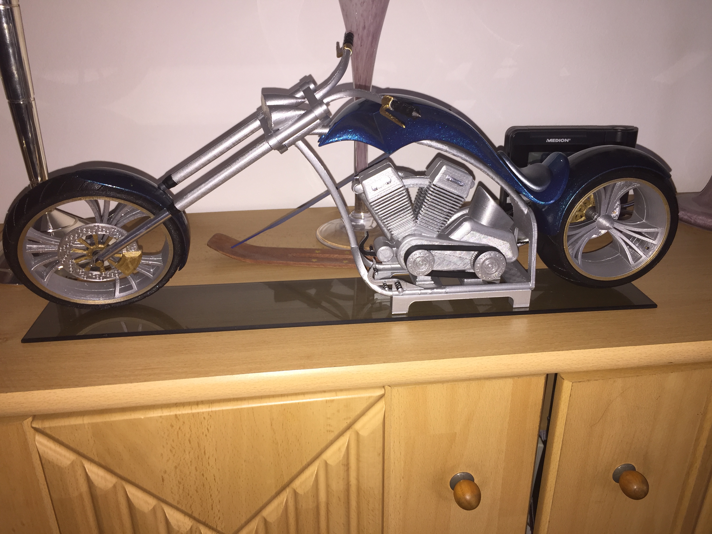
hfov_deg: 61.7
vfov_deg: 48.2
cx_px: 356
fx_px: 596
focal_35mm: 29
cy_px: 267
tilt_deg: -24.3
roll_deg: -0.8
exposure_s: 1/20
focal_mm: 4.15
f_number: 2.2
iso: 32
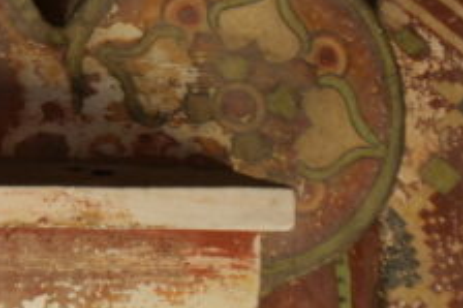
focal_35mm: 160
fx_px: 2056
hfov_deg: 11.1
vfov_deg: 8.4
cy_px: -127
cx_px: -587
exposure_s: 1/160
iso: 640
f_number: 5.6
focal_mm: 35
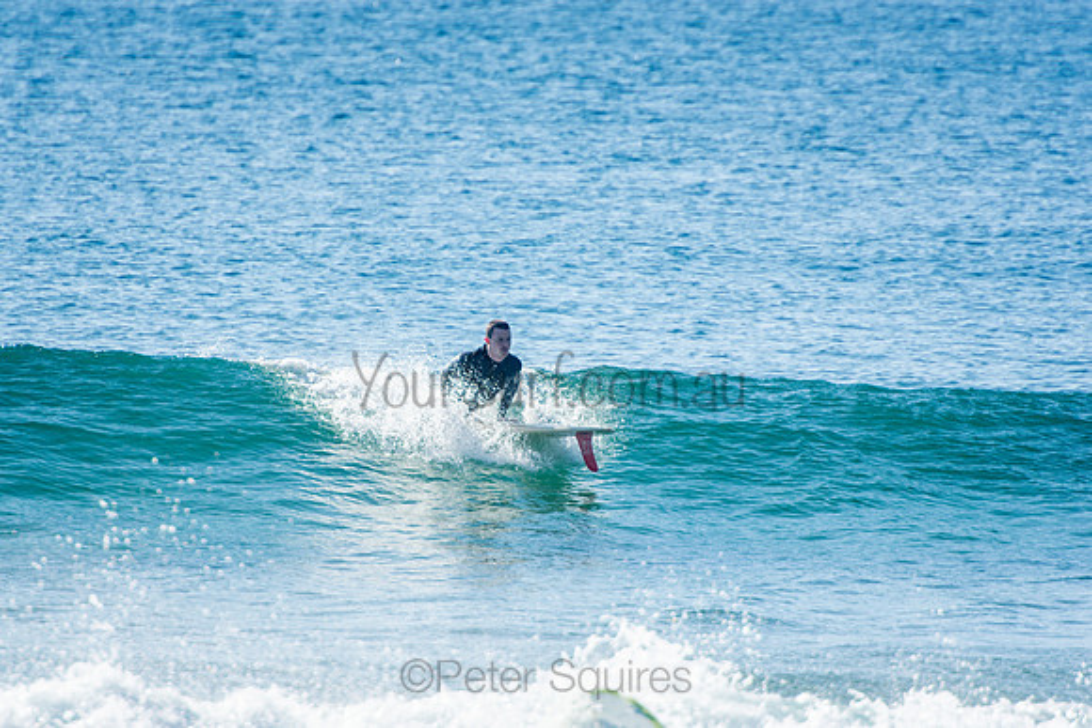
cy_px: 364
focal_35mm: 600
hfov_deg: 3.4
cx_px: 546
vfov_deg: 2.3
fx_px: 18203
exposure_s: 1/1250
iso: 200
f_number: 5.6
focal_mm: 400
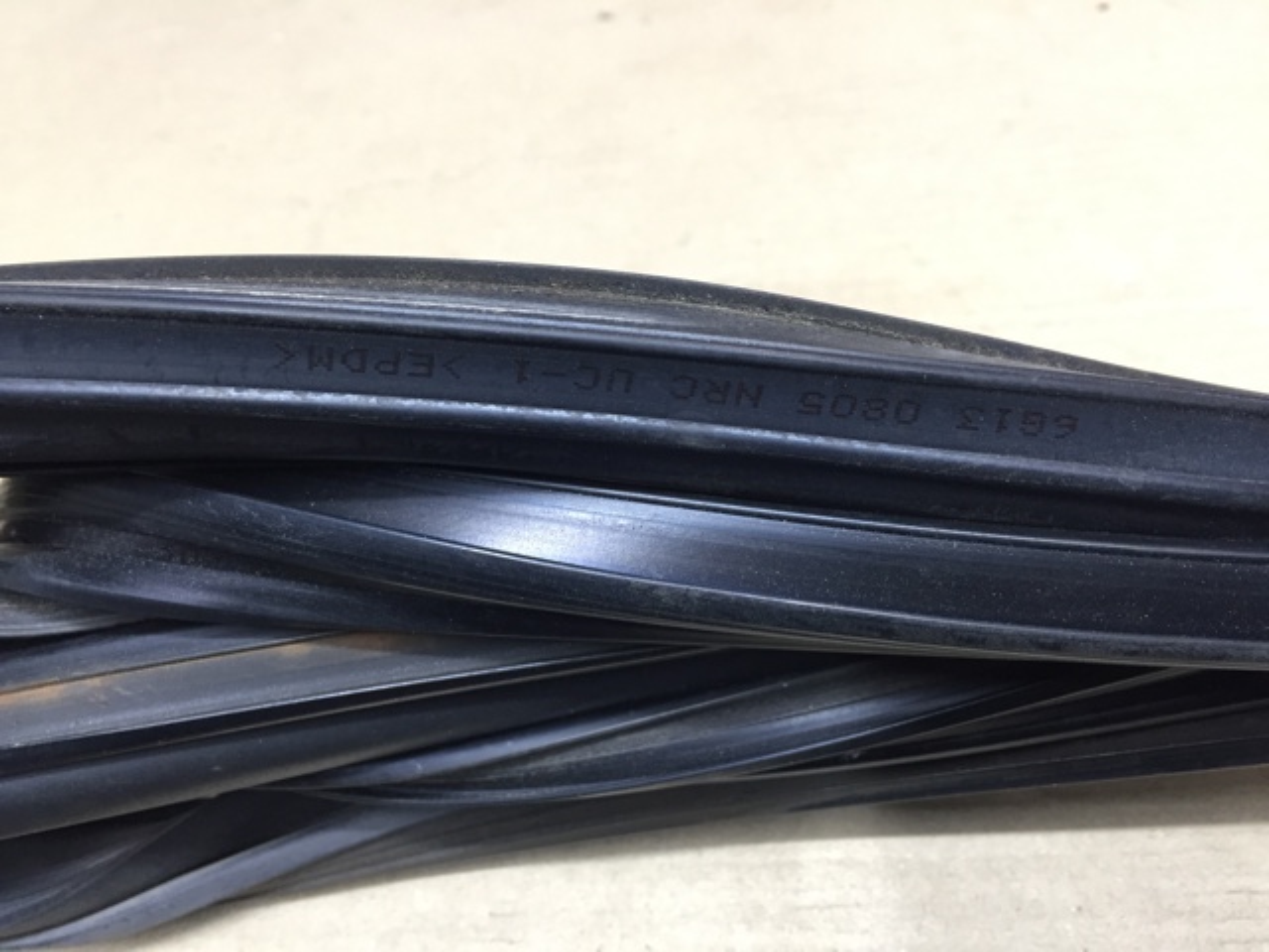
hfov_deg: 61.7
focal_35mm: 29
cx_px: 634
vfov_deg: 48.2
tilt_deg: -46.0
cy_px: 476
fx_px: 1063
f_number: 2.2
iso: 125
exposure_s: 1/33
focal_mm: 4.15
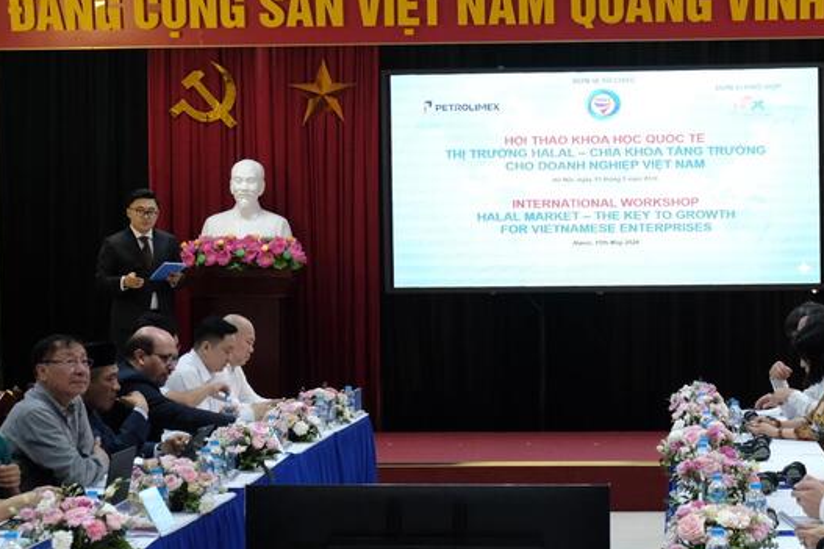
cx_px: 519
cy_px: 282
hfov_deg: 23.9
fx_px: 1945
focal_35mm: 85
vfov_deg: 16.1
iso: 3200
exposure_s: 1/125
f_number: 5
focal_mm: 37.4
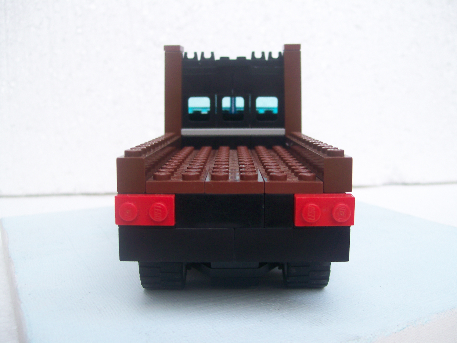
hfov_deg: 51.4
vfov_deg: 39.7
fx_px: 475
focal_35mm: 36
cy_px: 172
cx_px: 228
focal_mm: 6
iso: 80
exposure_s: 1/53.3
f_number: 2.7
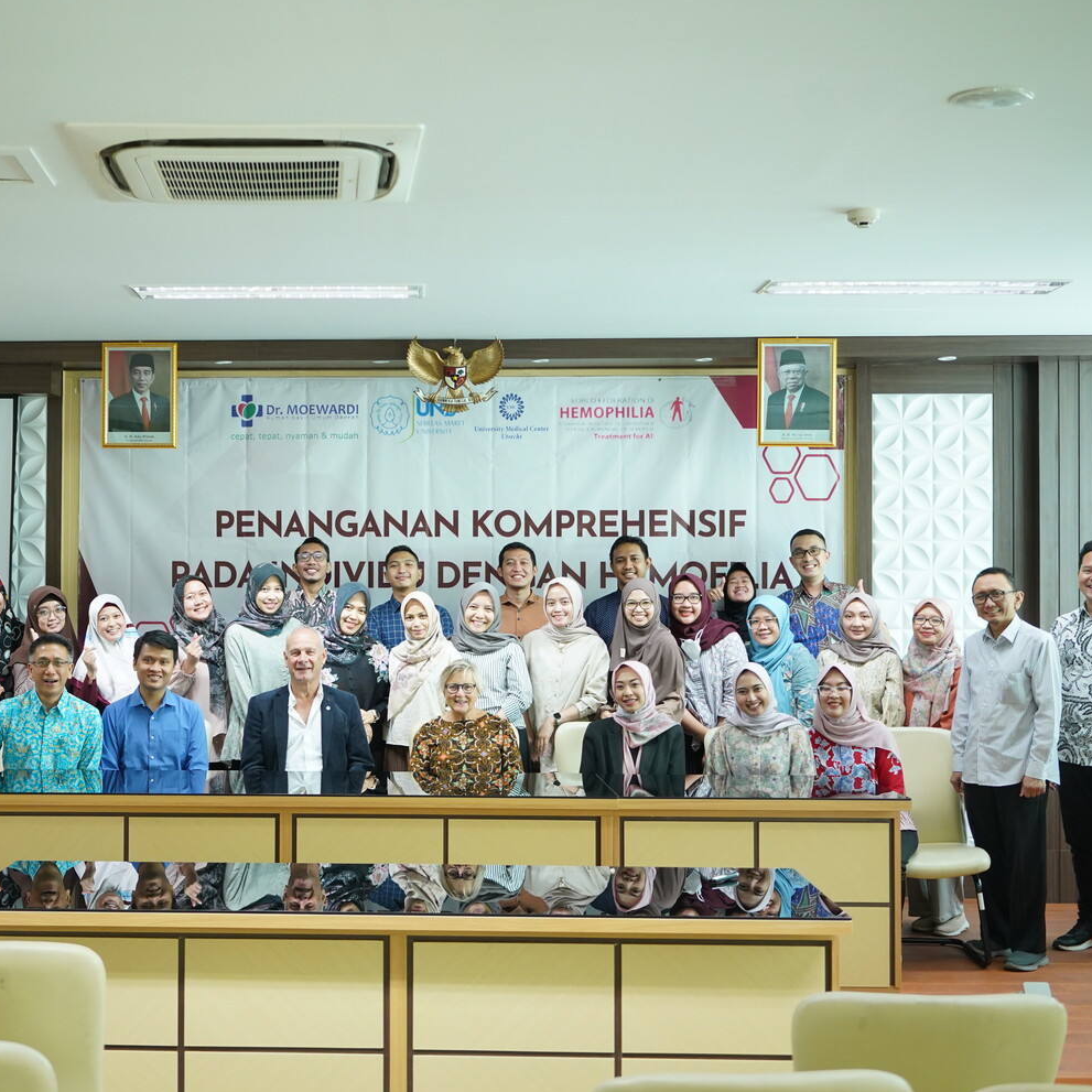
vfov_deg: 37.6
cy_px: 545
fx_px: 1606
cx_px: 374
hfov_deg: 37.2
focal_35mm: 45
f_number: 2.8
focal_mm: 35
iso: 2000
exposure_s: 1/160
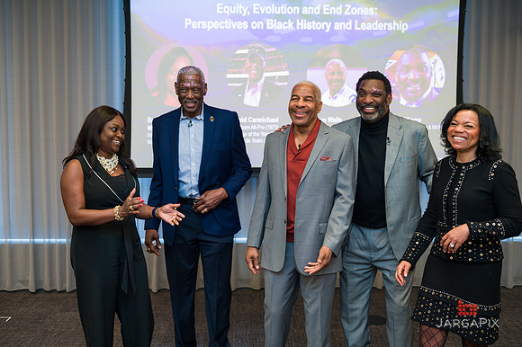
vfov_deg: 31.9
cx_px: 261
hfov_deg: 46.4
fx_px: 609
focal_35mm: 42
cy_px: 174
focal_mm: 42
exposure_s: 1/200
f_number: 4
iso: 640
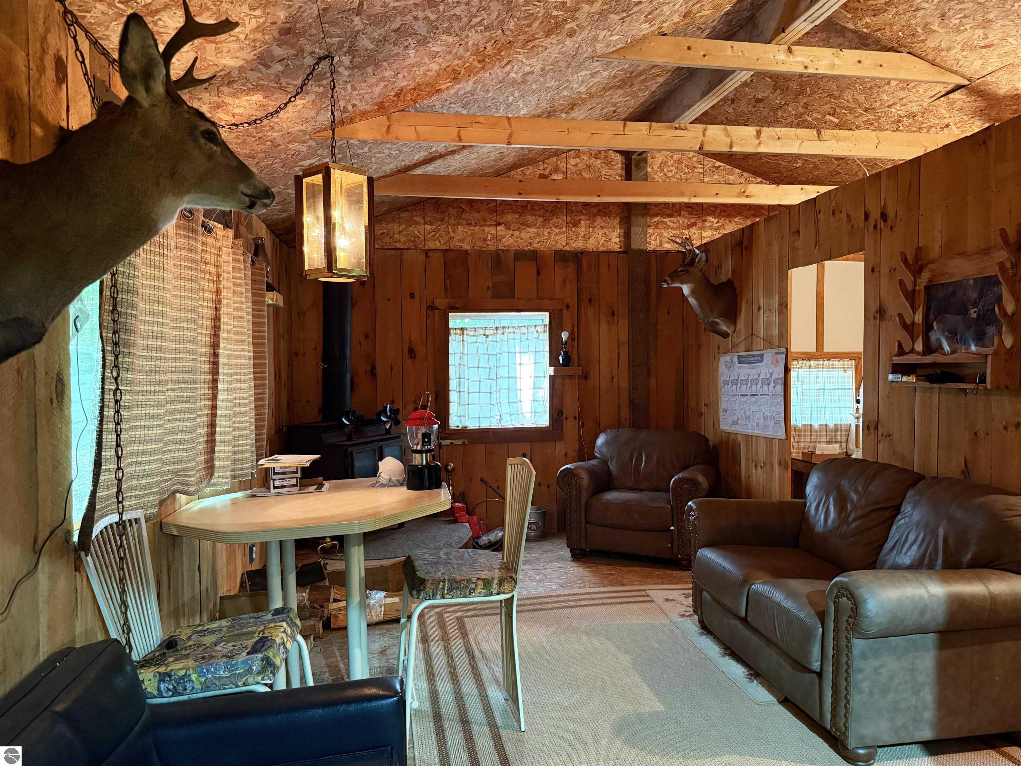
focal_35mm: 24
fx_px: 708
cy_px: 383
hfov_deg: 71.6
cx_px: 510
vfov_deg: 56.8
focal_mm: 6.76
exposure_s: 1/30
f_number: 1.78
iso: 800
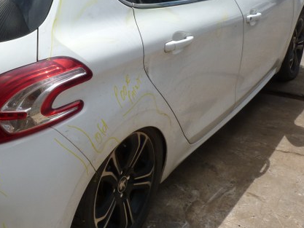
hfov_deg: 38.2
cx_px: 63
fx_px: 422
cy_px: 87
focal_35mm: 48
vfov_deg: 30.2
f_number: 5.6
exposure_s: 1/250
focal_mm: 4.5
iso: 80
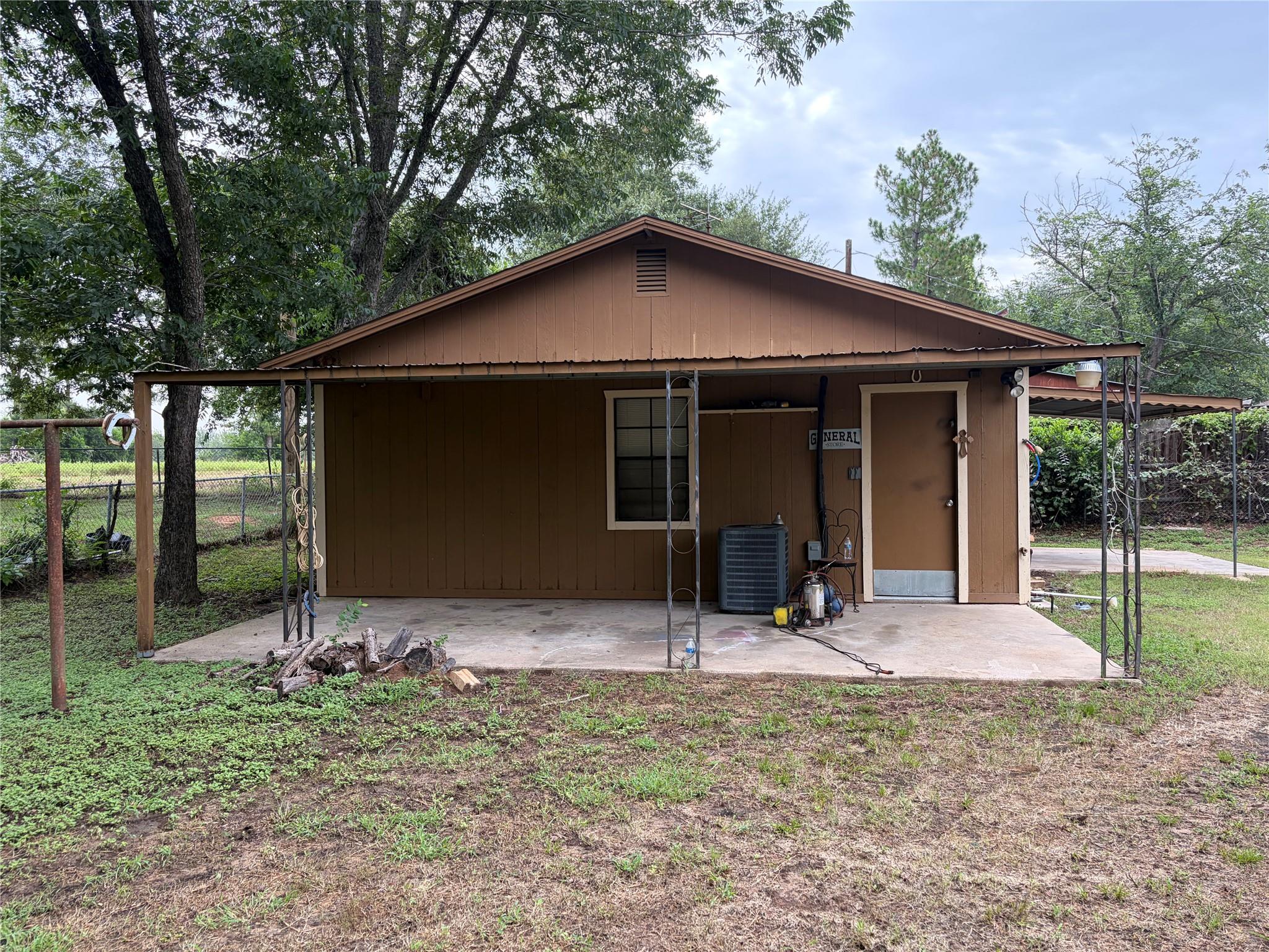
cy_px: 476
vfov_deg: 53.1
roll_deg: +1.2
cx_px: 634
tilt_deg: +0.3
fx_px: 953
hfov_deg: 67.3
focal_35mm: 26
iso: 50
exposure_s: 1/251
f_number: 1.6
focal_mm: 5.96
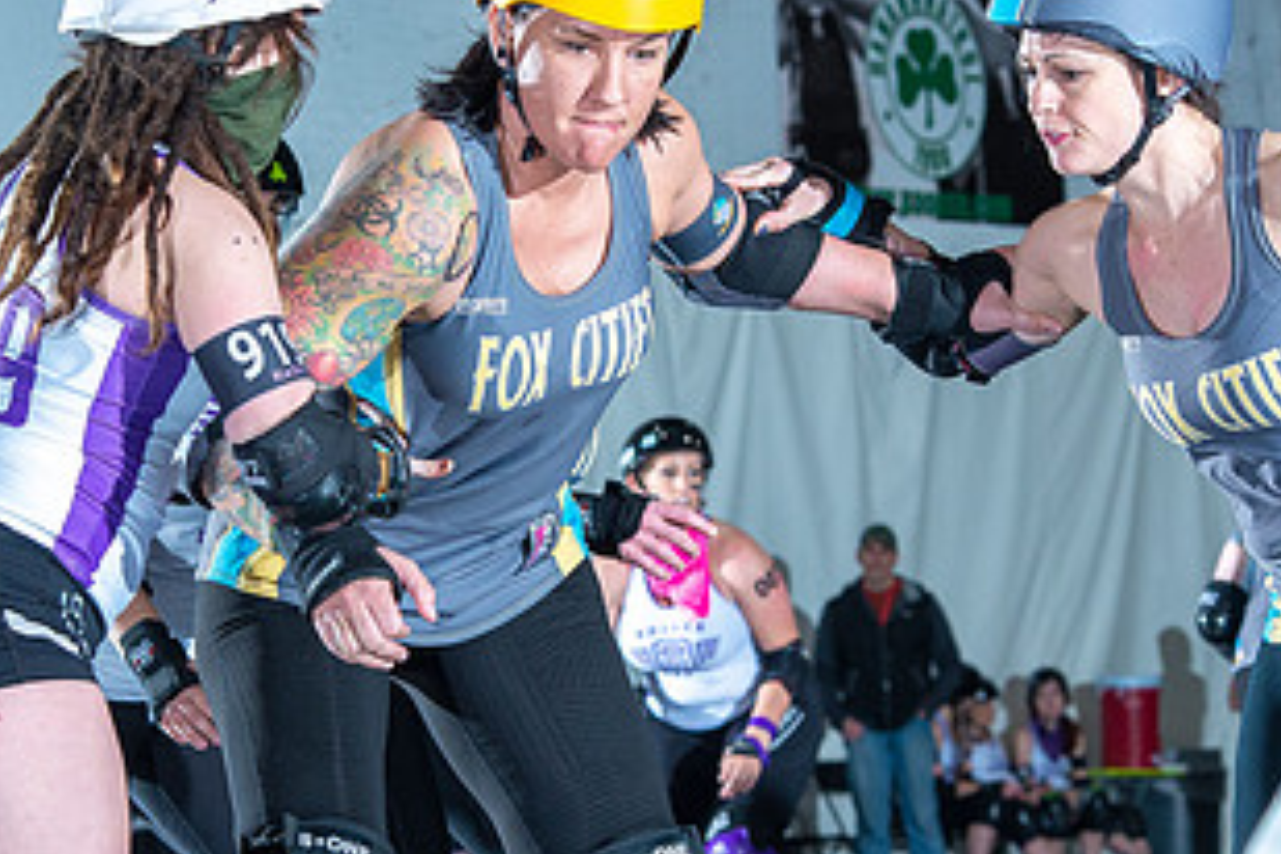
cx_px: 497
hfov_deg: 10.9
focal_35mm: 188
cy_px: 533
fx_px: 6689
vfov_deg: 7.3
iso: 800
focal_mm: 100
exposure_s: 1/160
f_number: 7.1
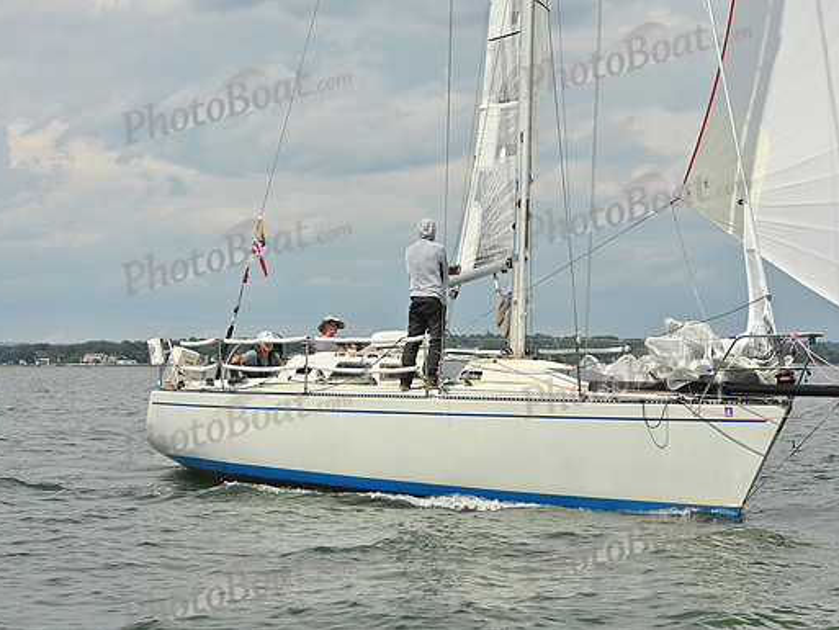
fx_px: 2424
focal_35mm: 100
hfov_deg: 19.6
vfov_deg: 14.8
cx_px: 438
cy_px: 315
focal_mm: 92
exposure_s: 1/1250
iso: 320
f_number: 13
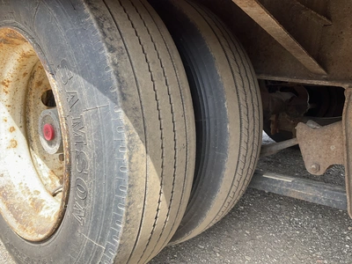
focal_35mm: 29
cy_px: 132
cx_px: 176
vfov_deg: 48.2
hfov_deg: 61.7
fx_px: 295
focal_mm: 3
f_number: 1.8
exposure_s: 1/190
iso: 25
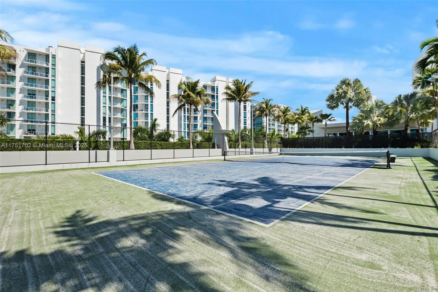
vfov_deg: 73.8
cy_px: 146
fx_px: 195
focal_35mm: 16
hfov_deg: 96.7
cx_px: 219
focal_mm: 16
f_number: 8
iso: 200
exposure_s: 1/125
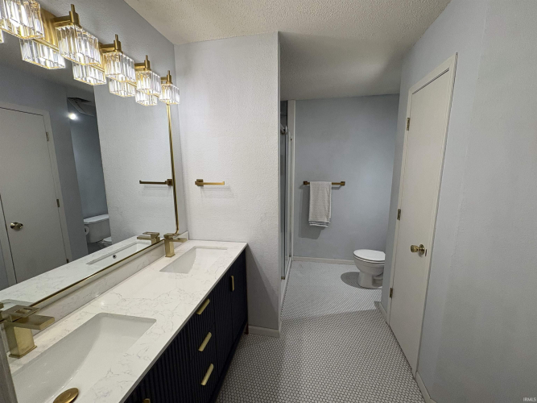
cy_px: 202
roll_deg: +0.4
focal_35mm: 14
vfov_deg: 85.7
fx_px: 217
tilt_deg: -8.4
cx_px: 268
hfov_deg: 102.1
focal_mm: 2.22
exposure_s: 1/120
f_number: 2.2
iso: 125
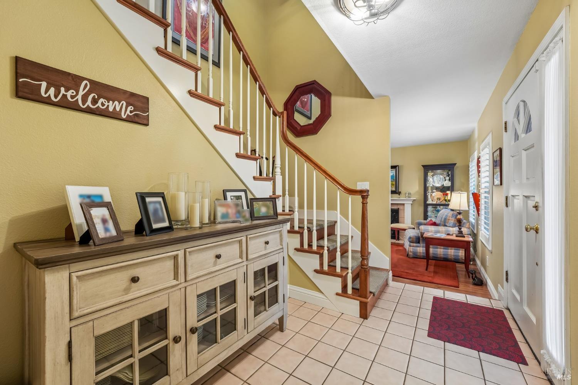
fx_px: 225
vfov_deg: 81.2
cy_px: 192
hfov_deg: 104.3
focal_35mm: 14
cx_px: 289
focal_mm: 14
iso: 640
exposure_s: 1/13
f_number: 9
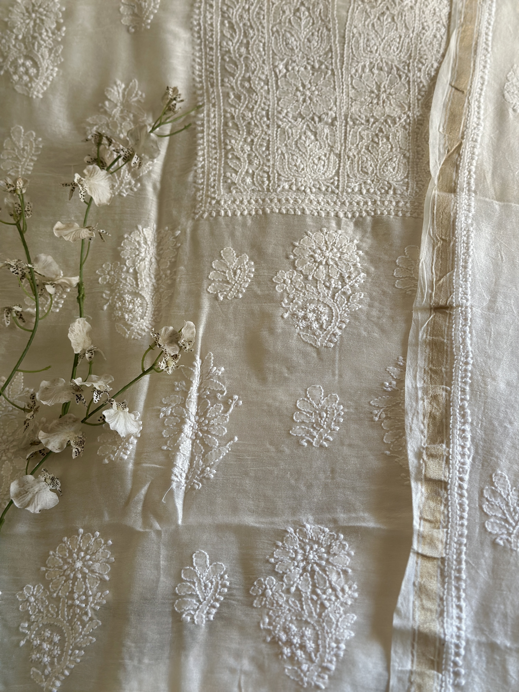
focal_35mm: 48
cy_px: 346
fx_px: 960
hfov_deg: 30.3
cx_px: 260
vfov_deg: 39.7
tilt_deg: -53.6
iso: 125
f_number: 1.78
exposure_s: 1/115
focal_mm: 6.86
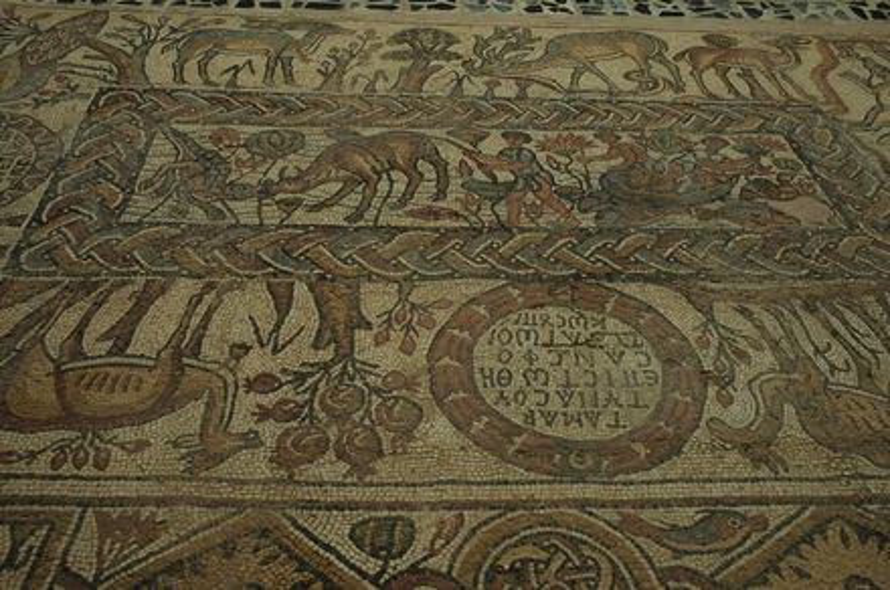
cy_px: 295
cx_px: 445
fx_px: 815
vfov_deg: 39.9
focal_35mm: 33
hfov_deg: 57.3
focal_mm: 22
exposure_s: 1/160
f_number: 6.3
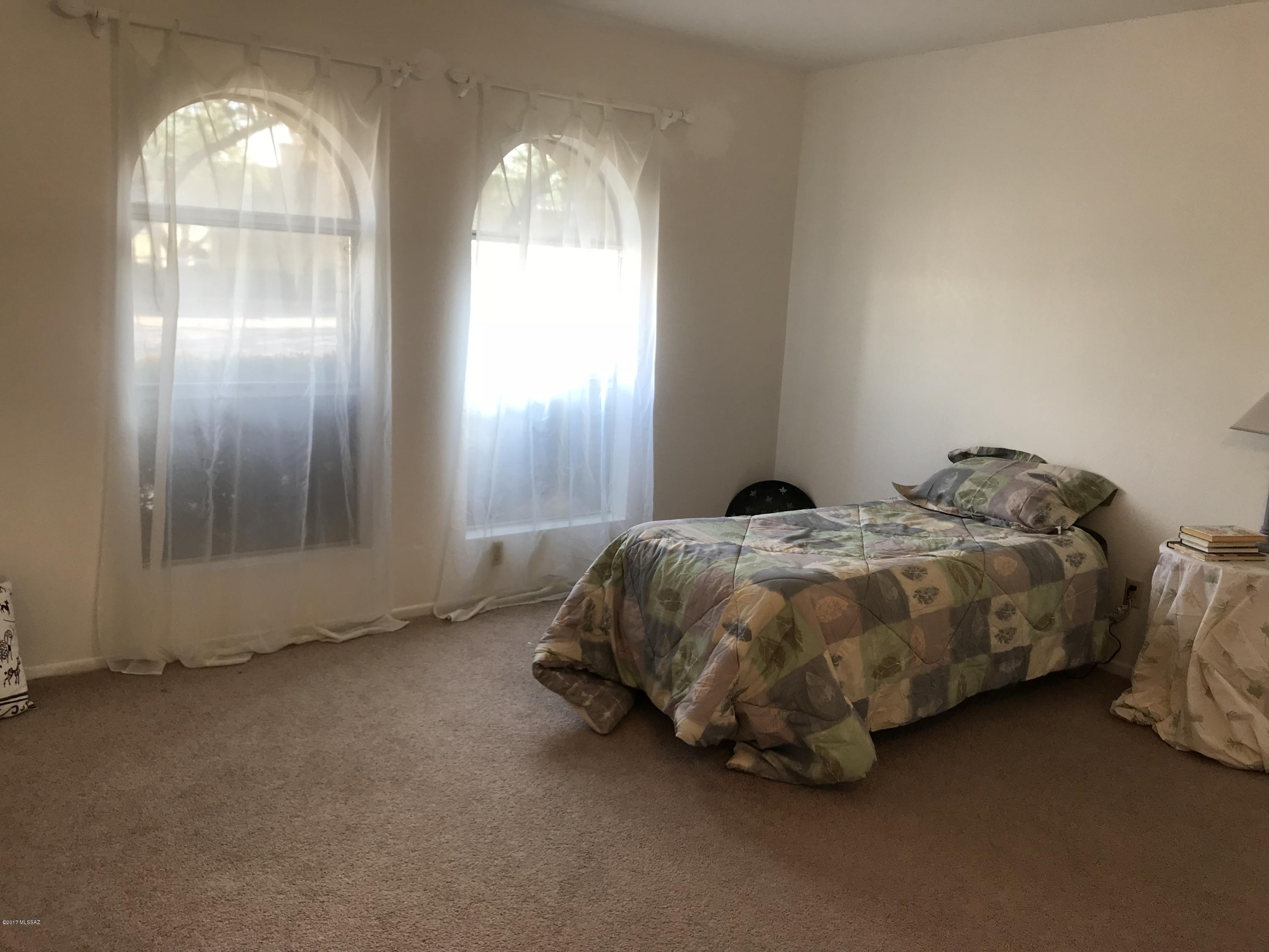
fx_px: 1026
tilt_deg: -9.1
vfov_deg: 49.7
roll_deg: -3.6
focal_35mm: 28
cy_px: 476
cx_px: 634
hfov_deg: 63.4
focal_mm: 3.99
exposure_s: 1/40
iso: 25
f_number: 1.8
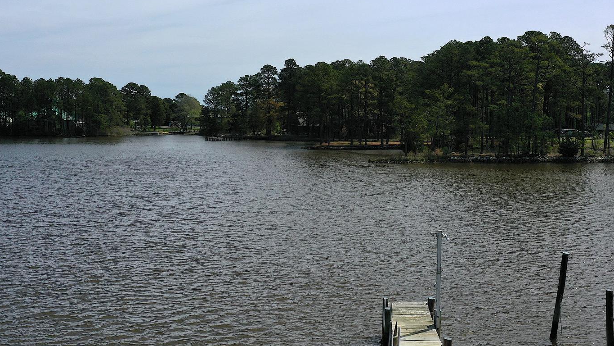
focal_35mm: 44
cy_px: 137
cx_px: 322
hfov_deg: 46.4
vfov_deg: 27.1
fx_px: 716
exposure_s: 1/1000
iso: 100
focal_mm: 10.26
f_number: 7.1
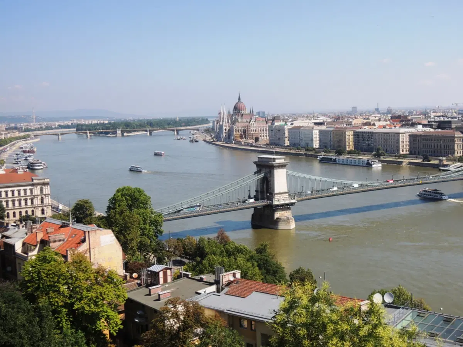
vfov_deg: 29.1
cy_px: 174
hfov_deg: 38.2
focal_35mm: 50
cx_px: 232
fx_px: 669
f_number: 3.7
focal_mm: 9
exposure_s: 1/800
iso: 100
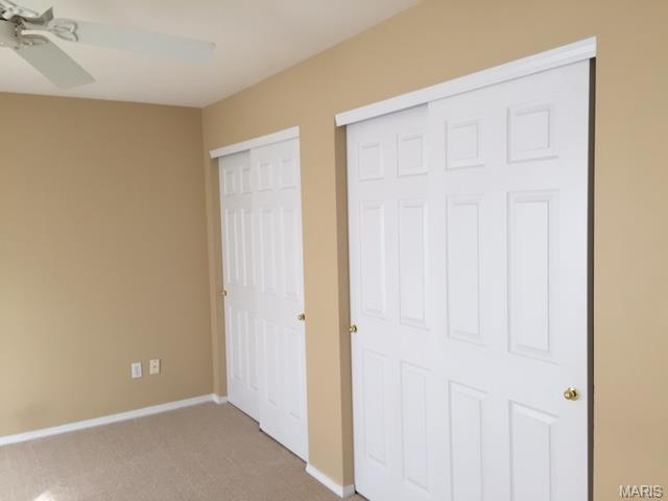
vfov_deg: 48.2
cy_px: 250
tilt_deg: -3.7
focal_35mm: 29
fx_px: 560
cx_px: 334
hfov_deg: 61.7
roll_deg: +1.0
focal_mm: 4.15
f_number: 2.2
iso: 32
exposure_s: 1/40
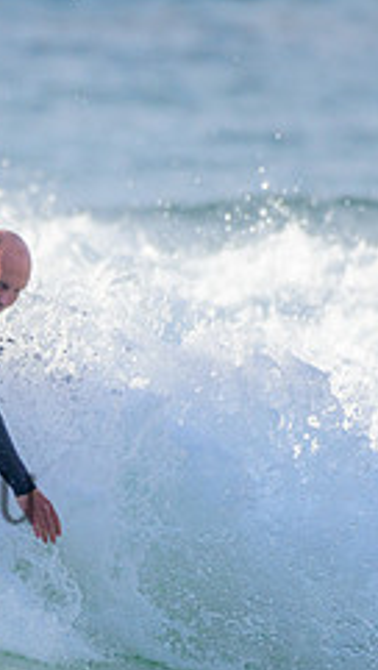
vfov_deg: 1.4
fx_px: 27463
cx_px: -76
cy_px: 390
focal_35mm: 1545
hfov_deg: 0.8
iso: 200
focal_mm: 500
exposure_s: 1/2000
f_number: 5.6
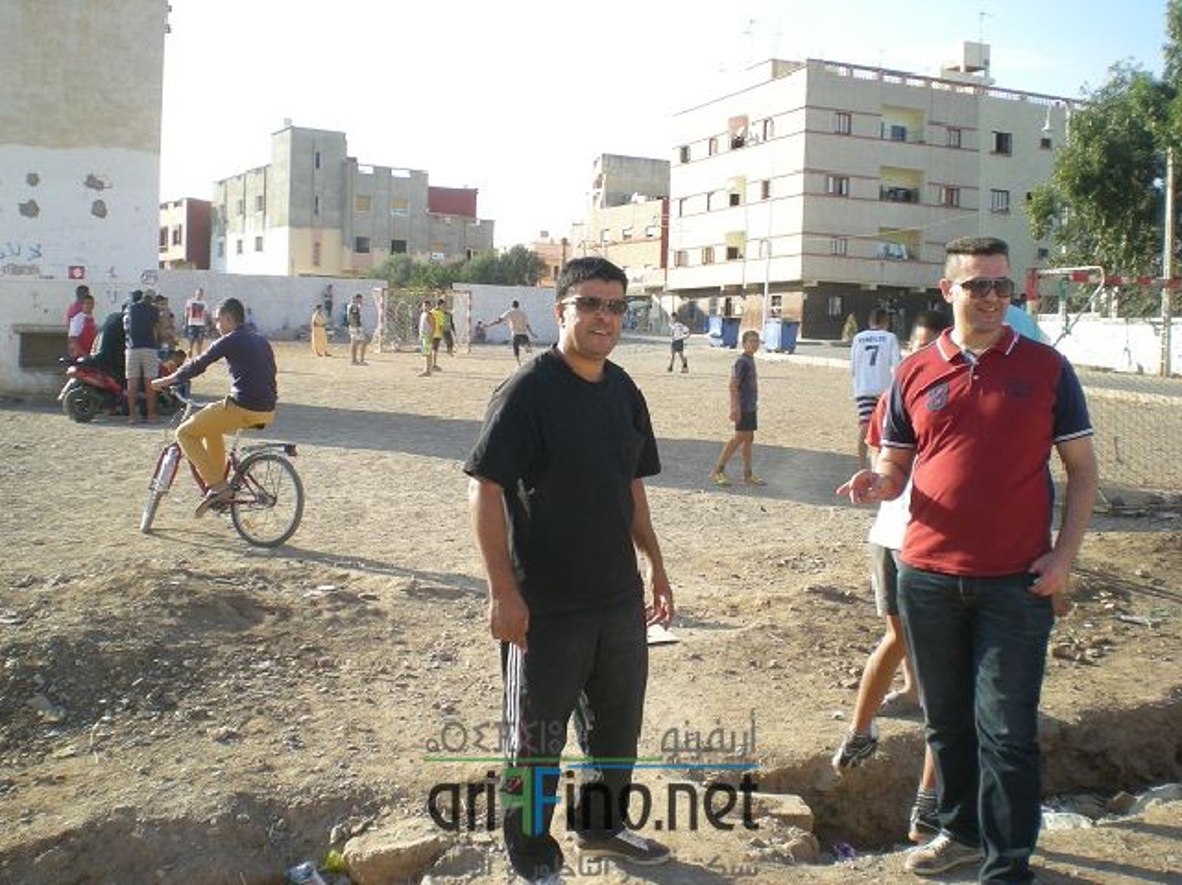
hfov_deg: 49.0
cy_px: 442
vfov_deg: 37.7
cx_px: 591
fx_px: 1297
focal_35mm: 38
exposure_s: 1/156
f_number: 4.6
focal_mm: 6.3
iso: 50
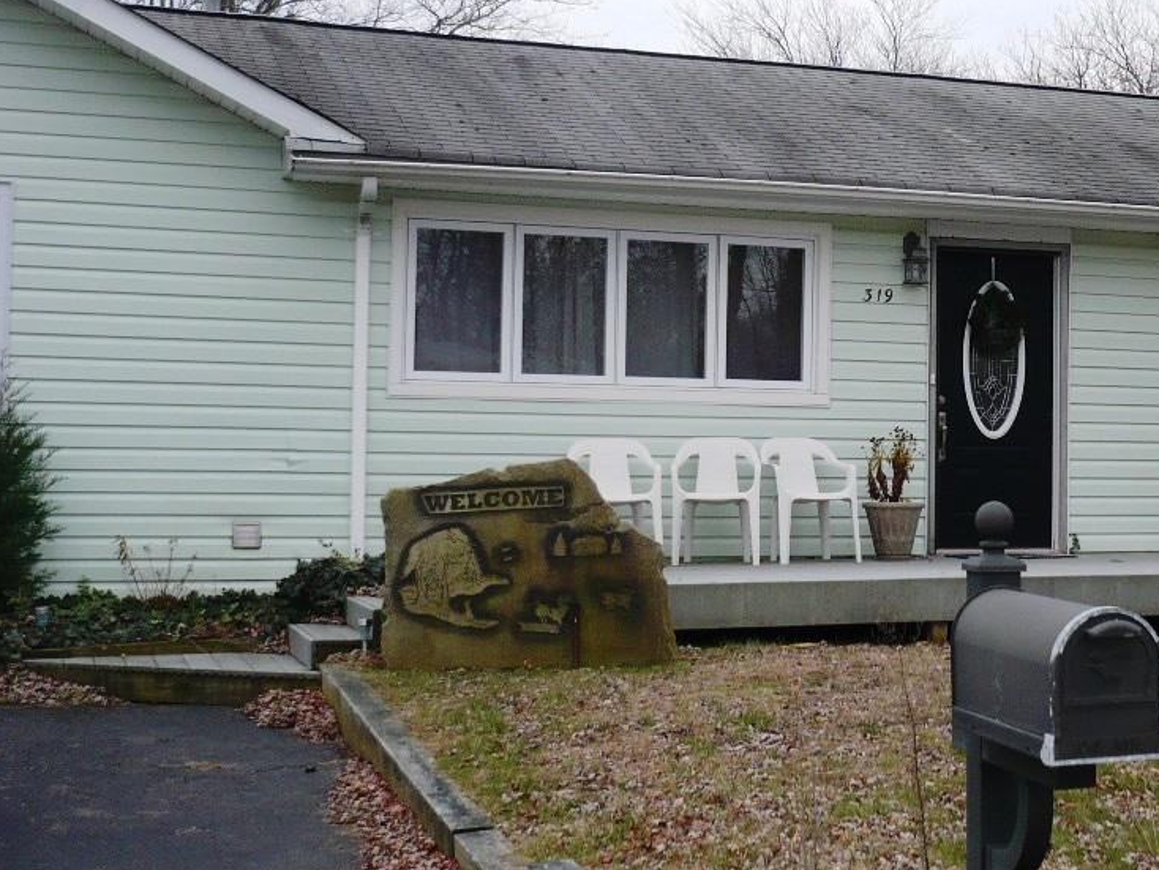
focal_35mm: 61
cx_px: 1004
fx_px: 2043
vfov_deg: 24.0
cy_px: 369
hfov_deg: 30.5
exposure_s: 1/400
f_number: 2.8
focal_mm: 5.8
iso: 100
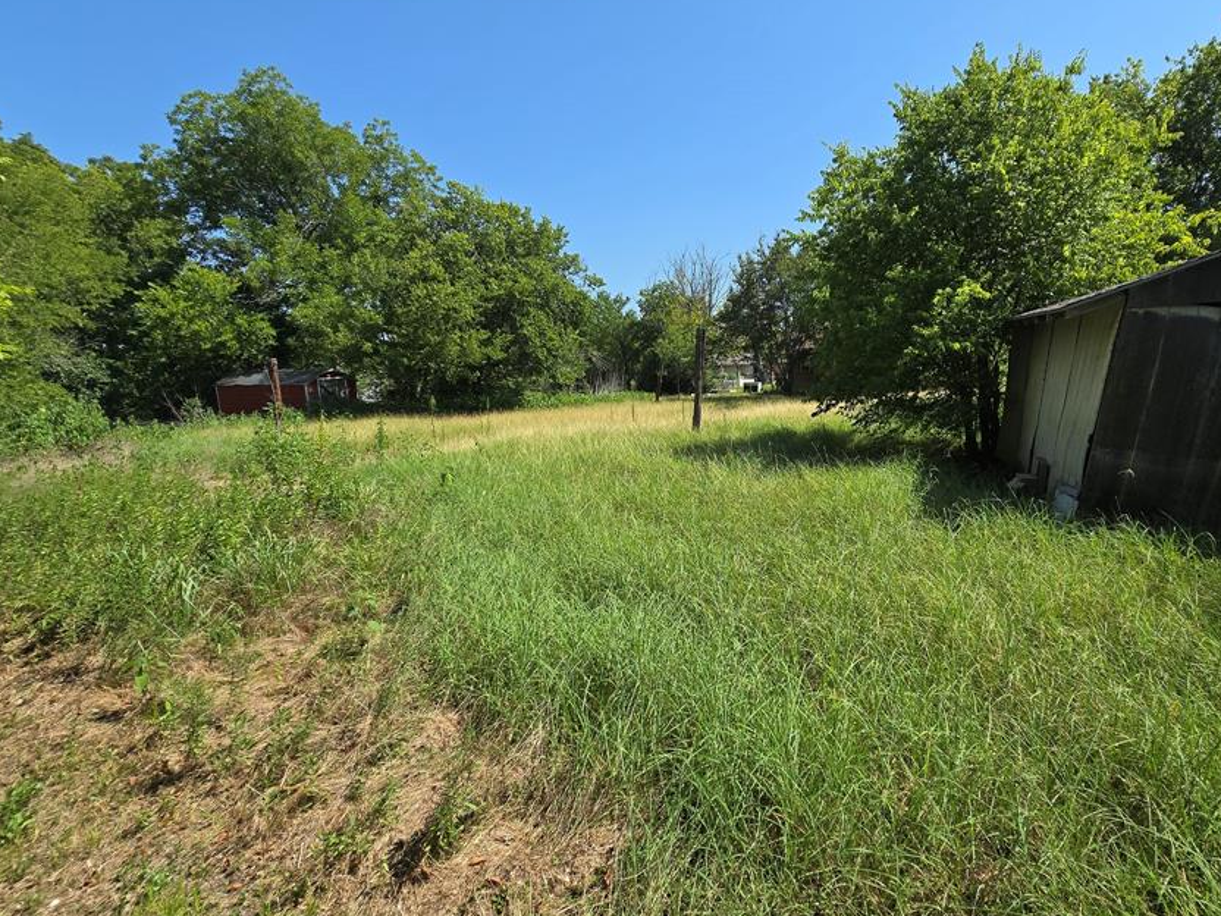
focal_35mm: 16
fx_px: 564
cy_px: 473
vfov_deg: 78.1
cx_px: 716
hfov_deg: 93.6
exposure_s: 1/1704
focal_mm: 2.2
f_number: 2.2
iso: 50
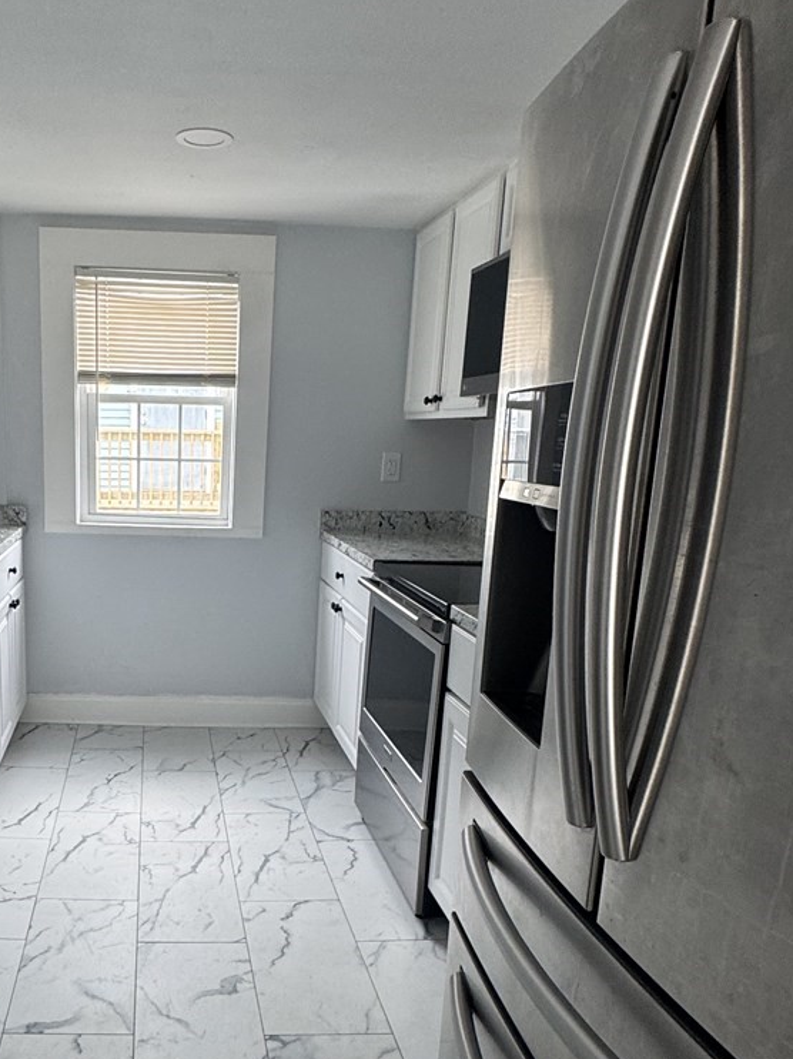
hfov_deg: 46.2
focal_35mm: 29
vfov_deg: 61.0
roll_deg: -0.2
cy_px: 645
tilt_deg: -14.5
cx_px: 184
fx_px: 886
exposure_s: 1/99
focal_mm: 2.22
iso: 100
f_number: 2.2
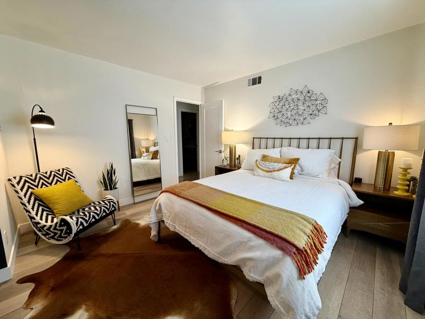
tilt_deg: -8.0
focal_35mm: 14
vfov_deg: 85.7
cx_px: 212
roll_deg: +1.0
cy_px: 160
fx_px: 172
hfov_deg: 102.1
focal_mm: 2.22
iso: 160
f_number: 2.2
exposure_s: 1/60
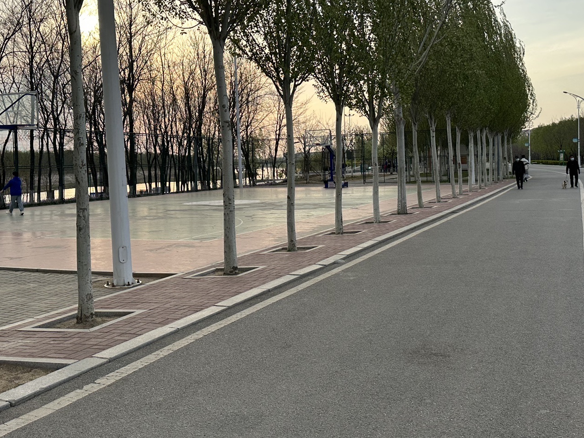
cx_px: 268
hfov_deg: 48.9
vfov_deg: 37.6
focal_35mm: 38
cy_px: 181
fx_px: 641
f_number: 1.78
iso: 80
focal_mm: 6.86
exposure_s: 1/1412
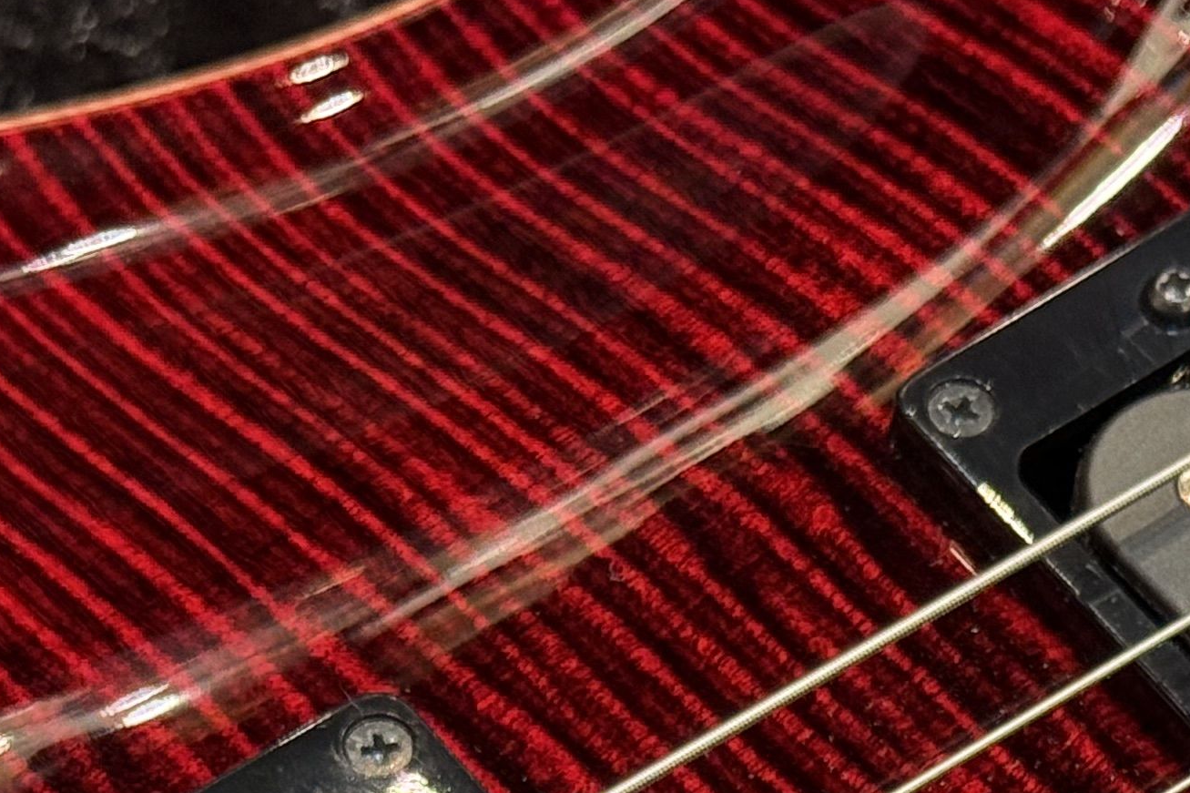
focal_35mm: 154
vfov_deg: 8.6
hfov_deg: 13.3
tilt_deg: -60.2
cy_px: 1358
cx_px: 615
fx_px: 5090
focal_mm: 6.76
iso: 200
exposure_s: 1/40
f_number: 1.78
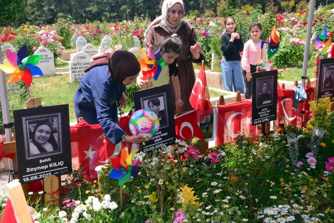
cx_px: 167
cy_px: 112
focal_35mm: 42
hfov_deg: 46.4
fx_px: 390
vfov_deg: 31.9
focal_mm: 42
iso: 2200
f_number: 25
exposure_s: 1/200
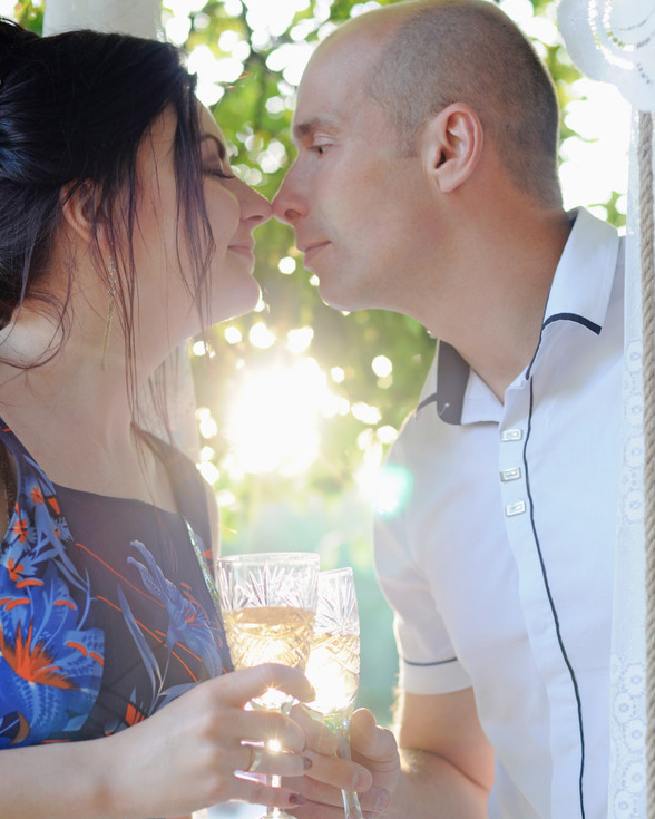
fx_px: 2060
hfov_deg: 18.1
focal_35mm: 85
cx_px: 328
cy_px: 457
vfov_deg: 22.5
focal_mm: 50
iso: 200
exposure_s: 1/80
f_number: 2.8
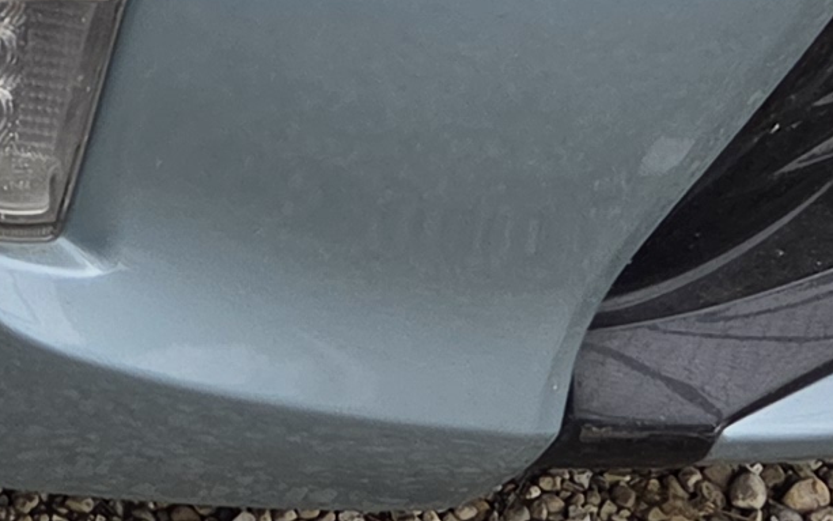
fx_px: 3609
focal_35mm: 159
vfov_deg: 7.4
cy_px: -1005
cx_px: -345
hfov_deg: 12.6
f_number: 1.8
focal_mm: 5.4
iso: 80
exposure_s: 1/932
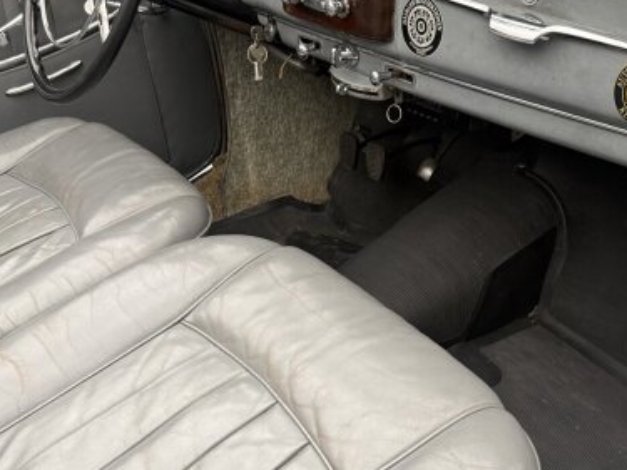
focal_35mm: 41
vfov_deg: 35.0
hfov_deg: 45.6
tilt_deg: -30.1
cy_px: 273
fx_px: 742
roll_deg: -1.8
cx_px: 364
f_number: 1.78
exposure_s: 1/49
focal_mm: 6.76
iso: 200
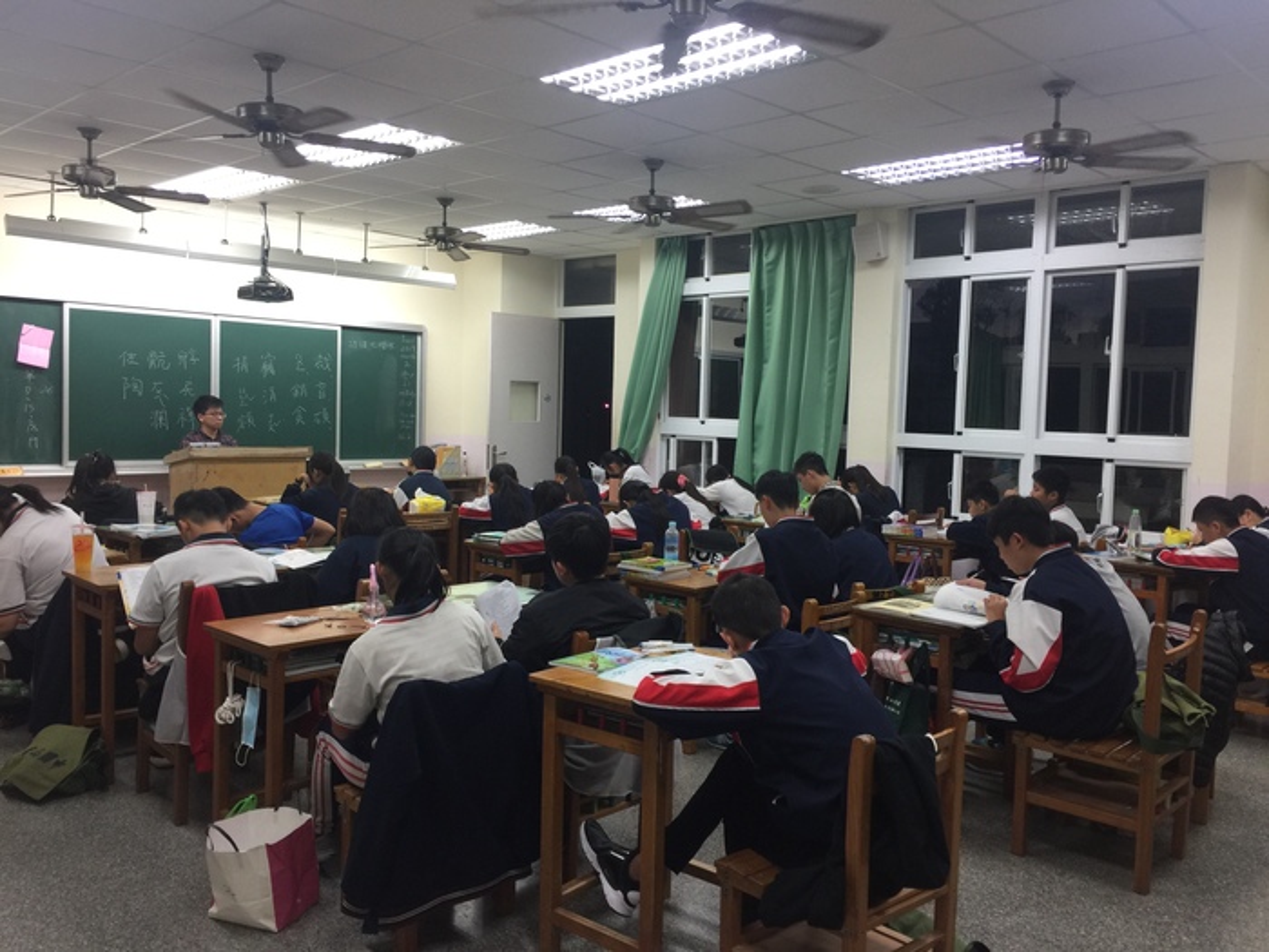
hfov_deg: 61.7
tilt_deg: -3.5
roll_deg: -2.8
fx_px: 1063
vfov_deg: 48.2
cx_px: 634
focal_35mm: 29
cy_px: 476
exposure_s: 1/30
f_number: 2.2
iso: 32
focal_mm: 4.15
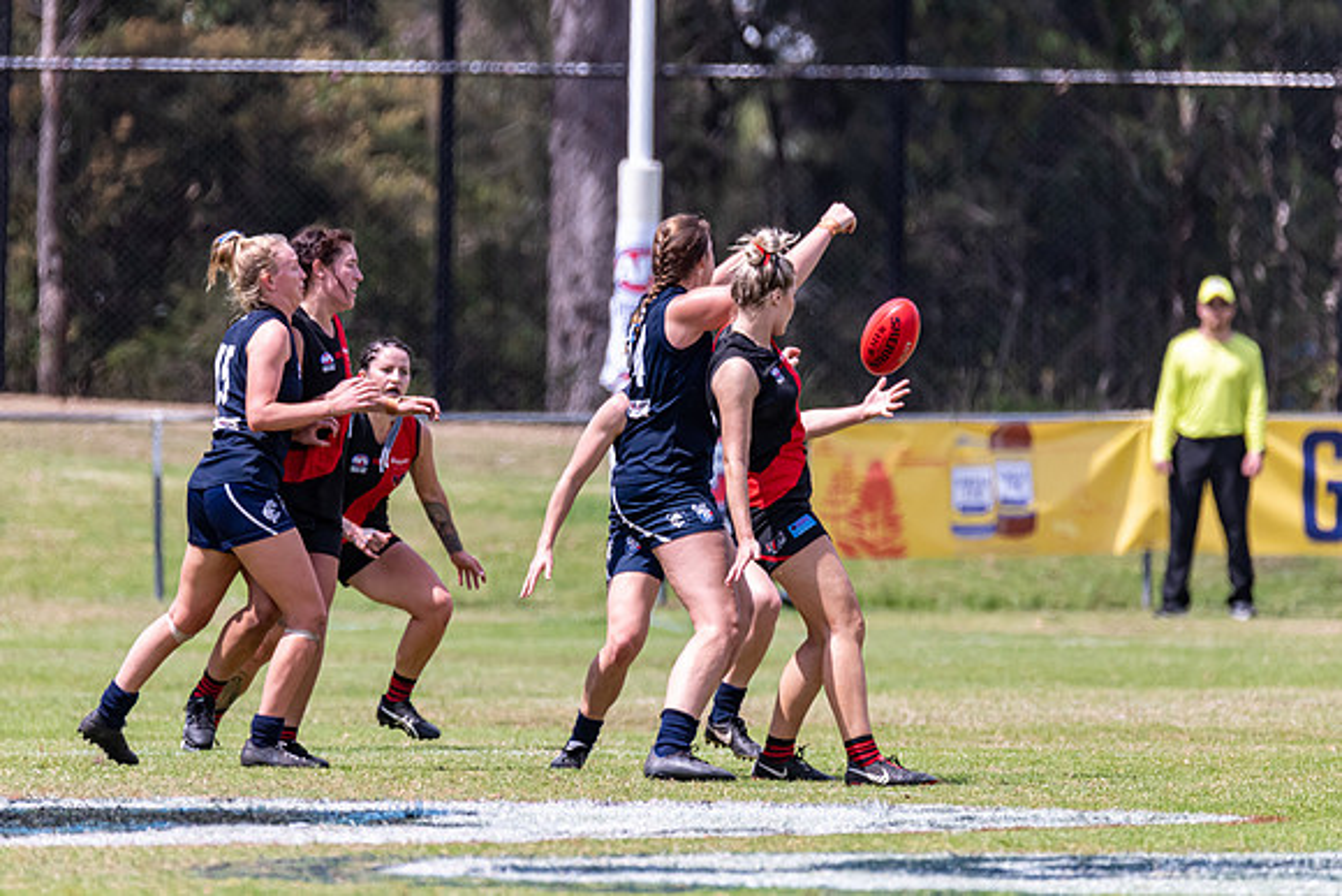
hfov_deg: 3.1
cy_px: 367
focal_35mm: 670
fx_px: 24994
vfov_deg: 2.1
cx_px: 606
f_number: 6.3
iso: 800
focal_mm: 500
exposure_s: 1/2500
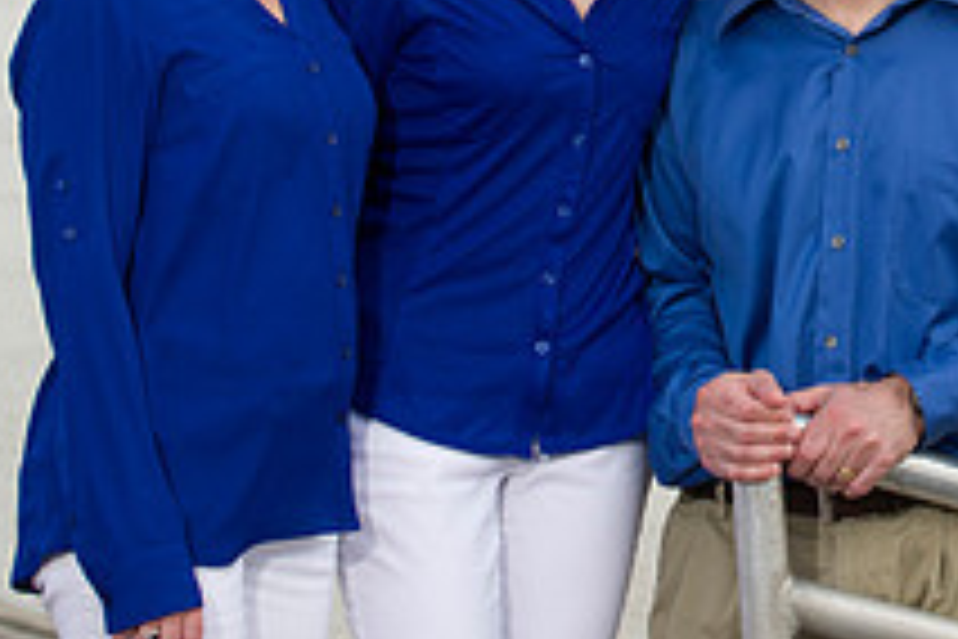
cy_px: 4
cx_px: 913
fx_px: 6519
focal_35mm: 245
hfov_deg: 8.4
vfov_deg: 5.6
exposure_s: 1/200
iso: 320
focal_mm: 90
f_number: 6.3
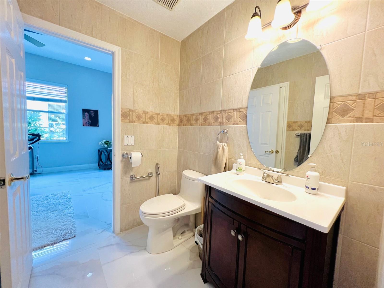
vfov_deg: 89.9
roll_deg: -1.7
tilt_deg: -4.5
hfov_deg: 106.2
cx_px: 192
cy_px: 144
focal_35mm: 13
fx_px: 144
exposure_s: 1/120
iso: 160
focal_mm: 1.57
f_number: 1.8
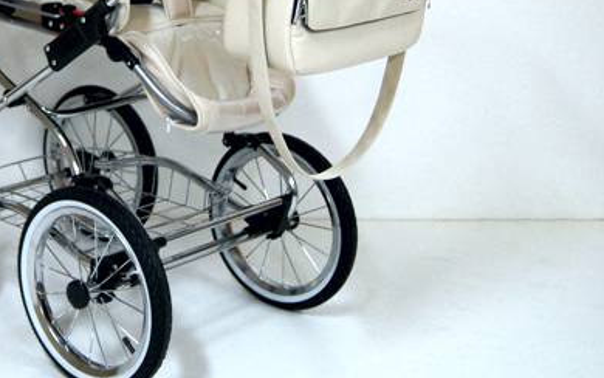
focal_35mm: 72
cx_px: 112
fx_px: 1186
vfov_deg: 17.9
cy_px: 48
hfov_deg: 27.9
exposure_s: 1/80
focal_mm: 26
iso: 1600
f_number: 4
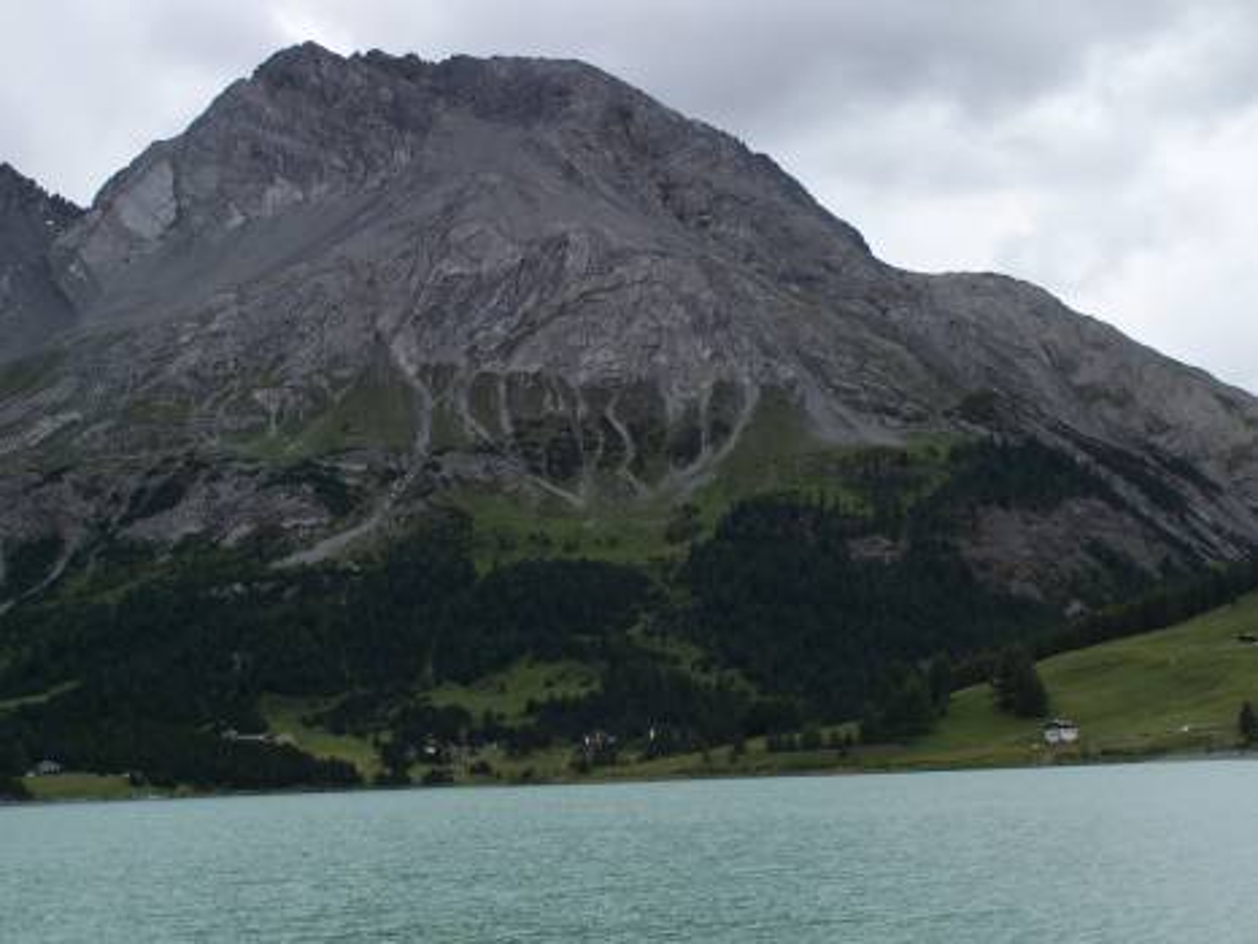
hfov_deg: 26.0
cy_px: 472
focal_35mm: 75
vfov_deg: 19.7
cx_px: 629
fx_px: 2727
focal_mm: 12.4
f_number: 4.5
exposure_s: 1/500
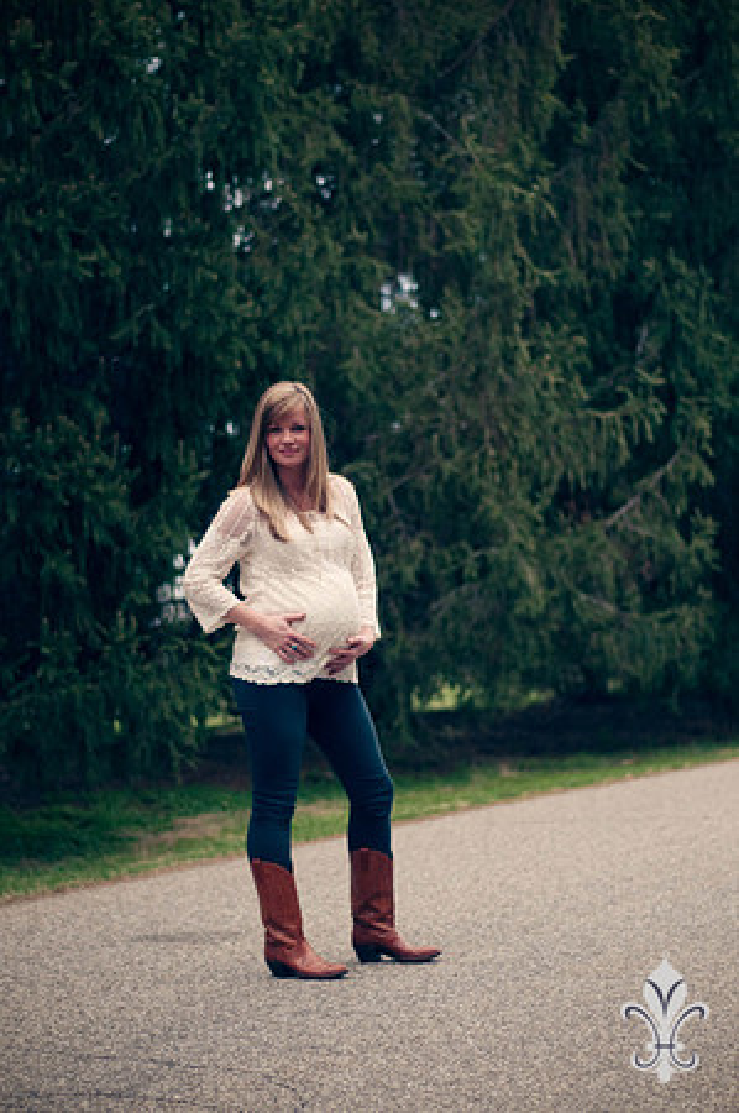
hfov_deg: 18.1
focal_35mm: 75
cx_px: 370
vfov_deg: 27.0
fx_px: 2315
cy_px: 556
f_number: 1.8
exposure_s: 1/8000
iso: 400
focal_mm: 50
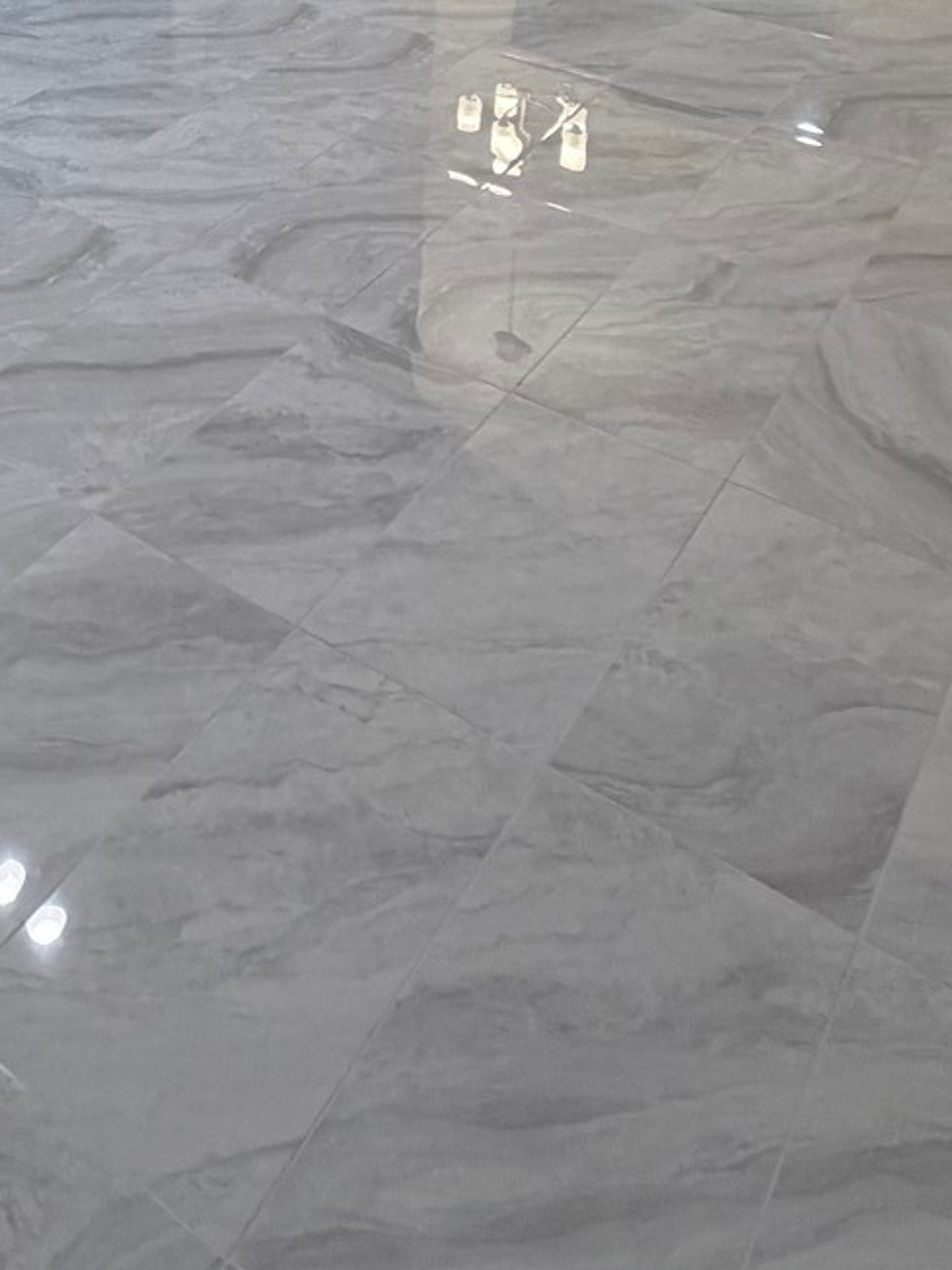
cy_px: -358
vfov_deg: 32.7
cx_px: 31
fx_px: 1613
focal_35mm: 44
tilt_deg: -8.0
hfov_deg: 30.8
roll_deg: -1.0
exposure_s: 1/120
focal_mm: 2.22
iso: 200
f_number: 2.2
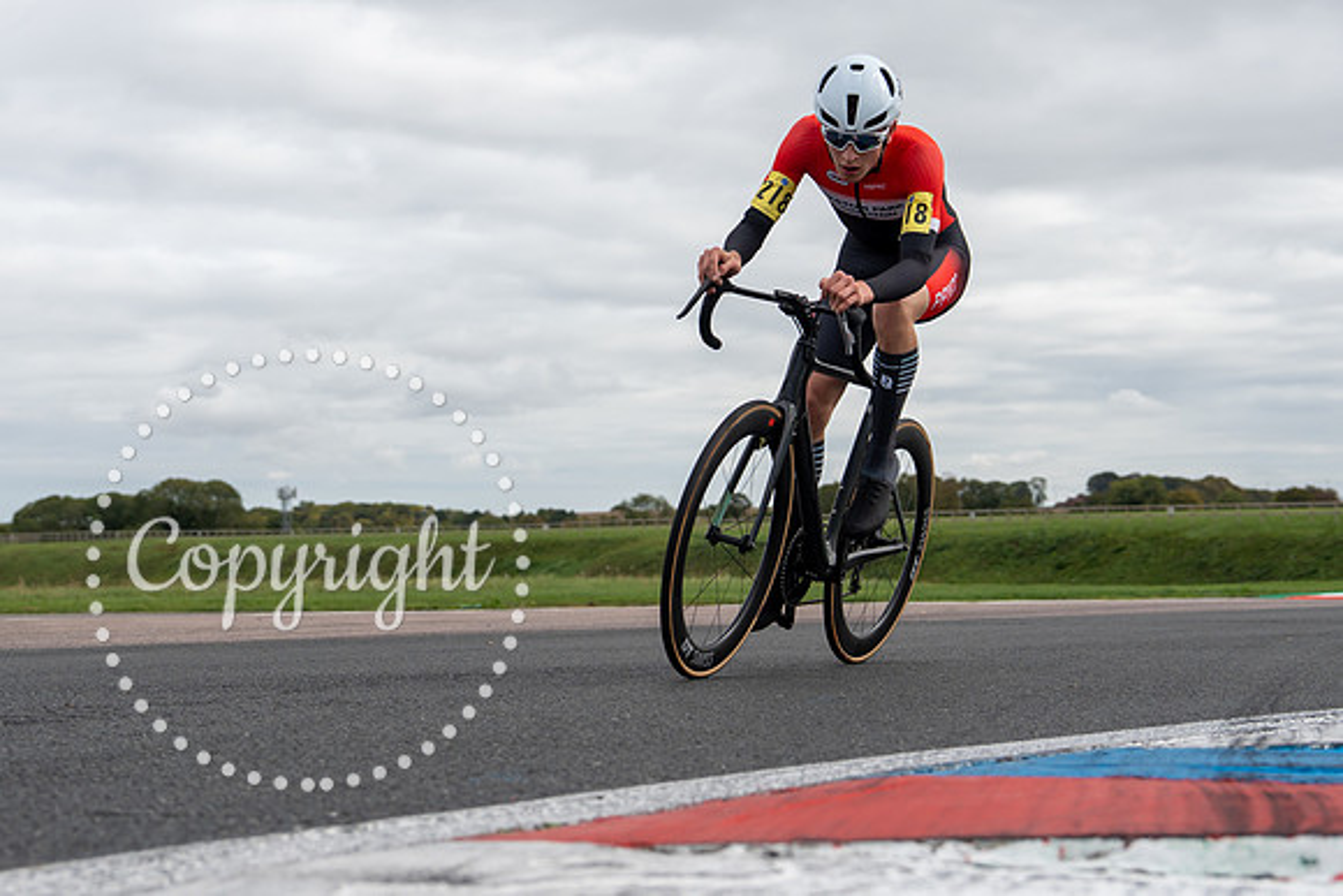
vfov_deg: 18.9
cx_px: 606
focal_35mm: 72
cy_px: 452
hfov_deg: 28.1
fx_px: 2685
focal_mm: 39
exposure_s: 1/1000
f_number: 3.5
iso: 100
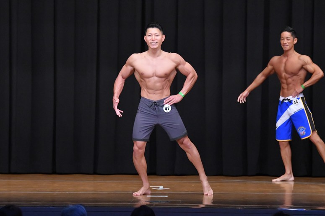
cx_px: 162
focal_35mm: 217
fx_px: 1958
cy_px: 108
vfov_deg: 6.3
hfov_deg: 9.5
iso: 8000
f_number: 5.6
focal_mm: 145
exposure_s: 1/400
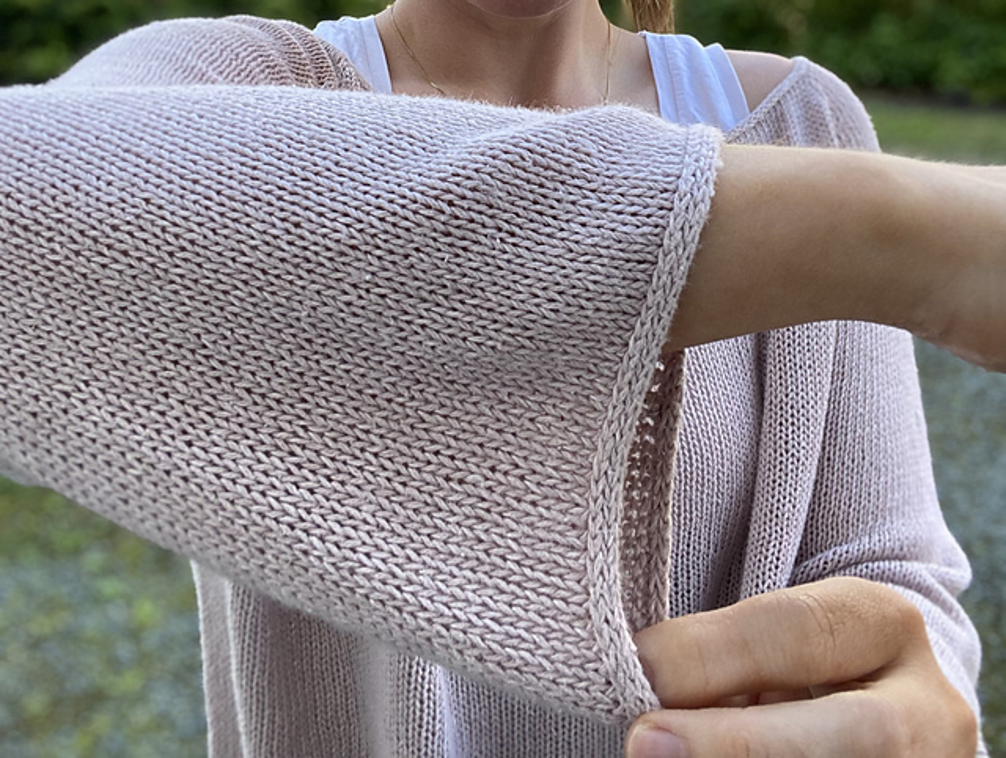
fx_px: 873
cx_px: 503
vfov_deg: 46.9
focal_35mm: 30
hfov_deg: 59.9
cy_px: 379
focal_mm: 2.71
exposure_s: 1/122
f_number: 2.2
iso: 40
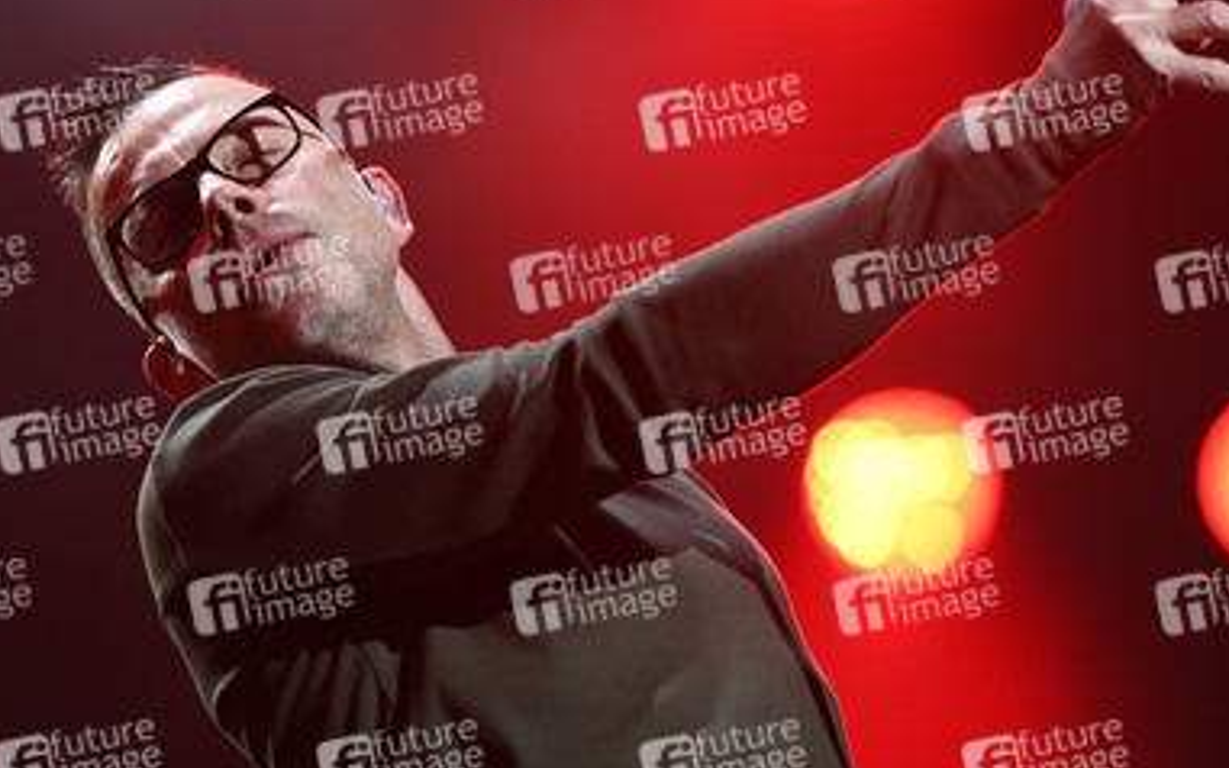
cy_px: 355
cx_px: 637
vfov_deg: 5.4
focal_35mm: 241
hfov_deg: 8.7
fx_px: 8071
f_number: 4
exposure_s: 1/500
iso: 1600
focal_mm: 200
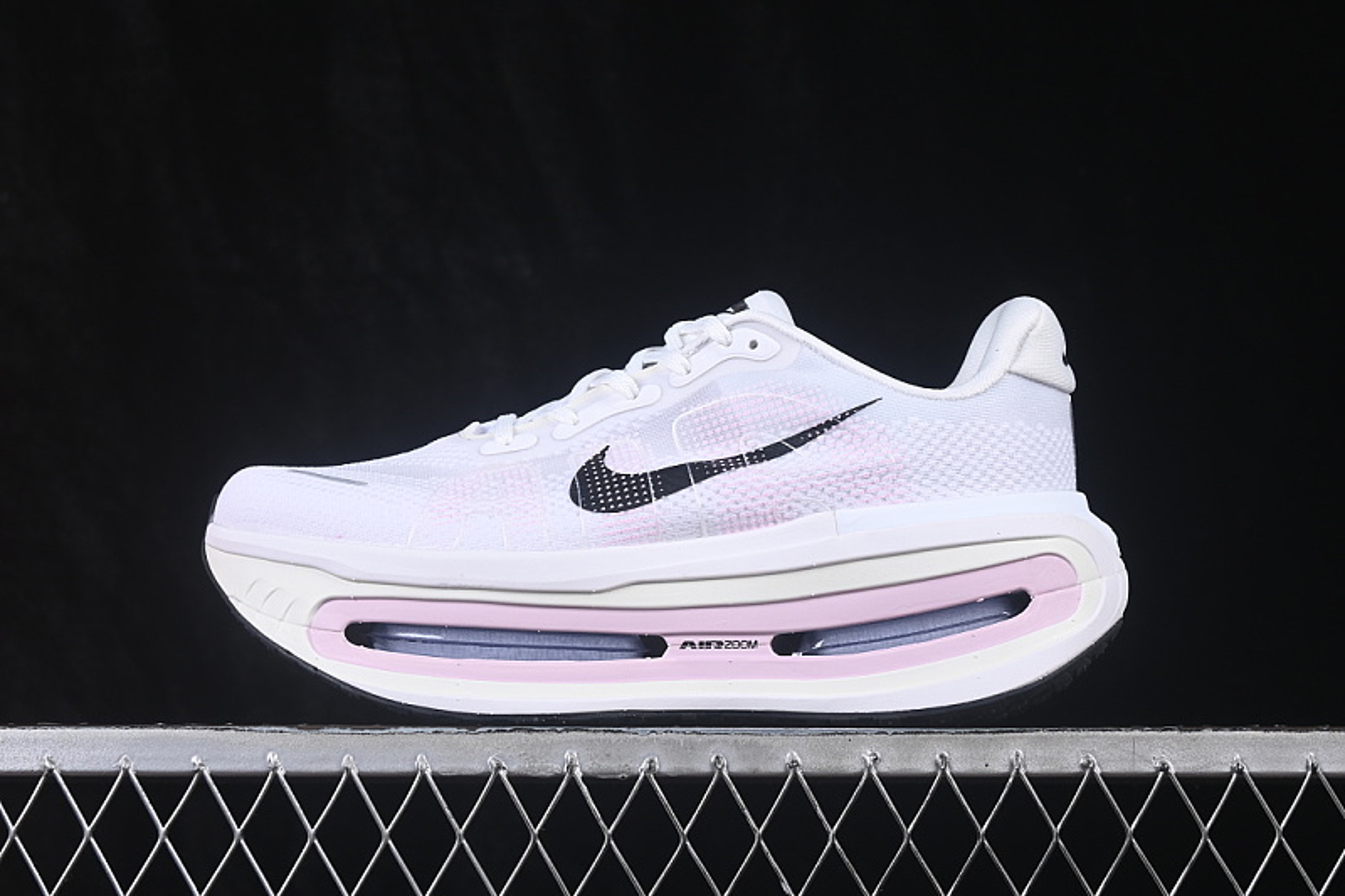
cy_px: 448
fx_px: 2801
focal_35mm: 75
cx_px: 672
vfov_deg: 18.2
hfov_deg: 27.0
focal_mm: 50
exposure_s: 1/100
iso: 160
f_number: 8
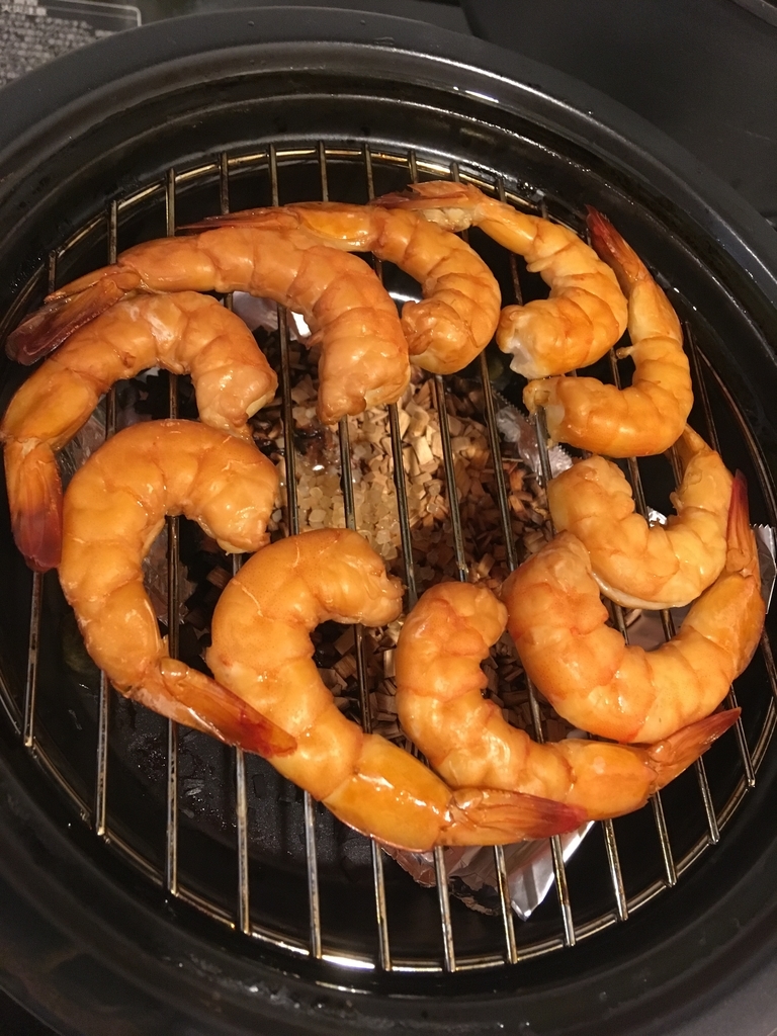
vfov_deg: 61.7
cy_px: 518
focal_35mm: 29
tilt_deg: -63.9
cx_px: 388
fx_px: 868
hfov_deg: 48.2
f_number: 2.2
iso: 250
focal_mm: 4.15
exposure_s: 1/15
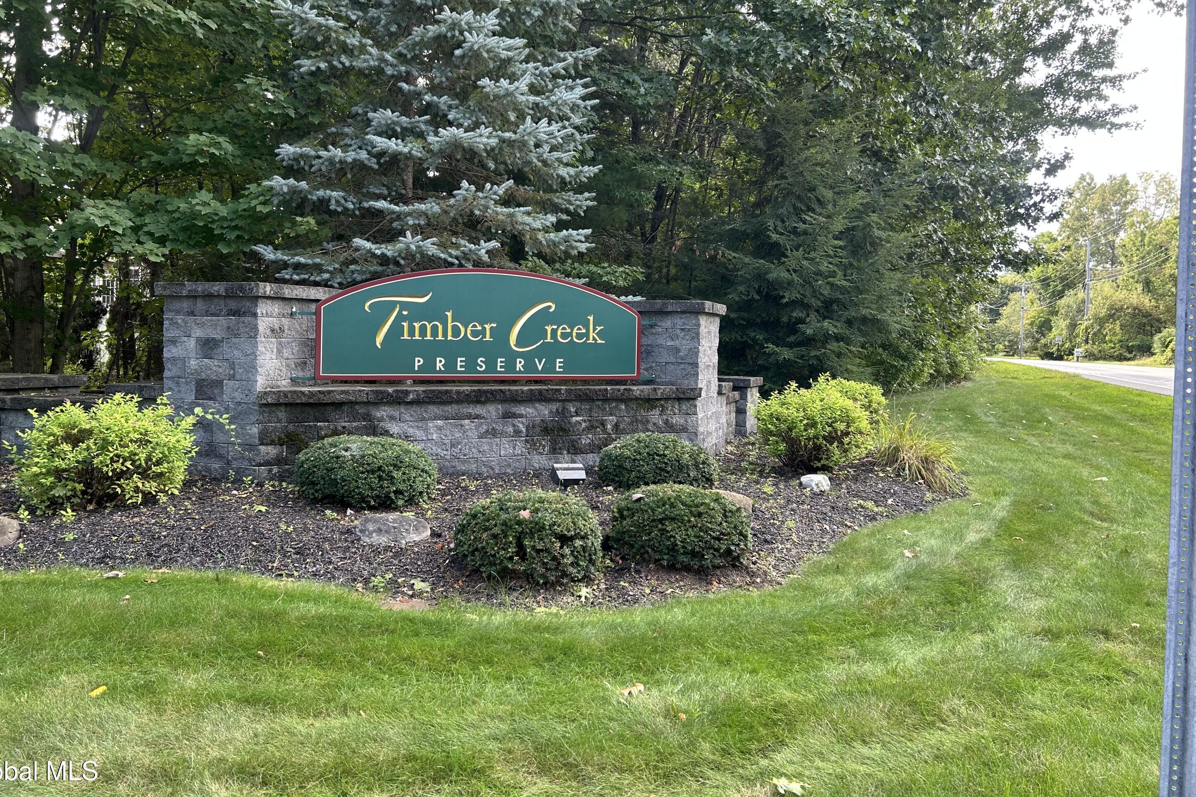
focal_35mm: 28
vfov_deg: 46.3
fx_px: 930
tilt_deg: -0.7
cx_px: 580
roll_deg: -0.9
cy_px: 349
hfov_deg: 65.5
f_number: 1.5
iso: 40
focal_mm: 5.7
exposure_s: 1/127
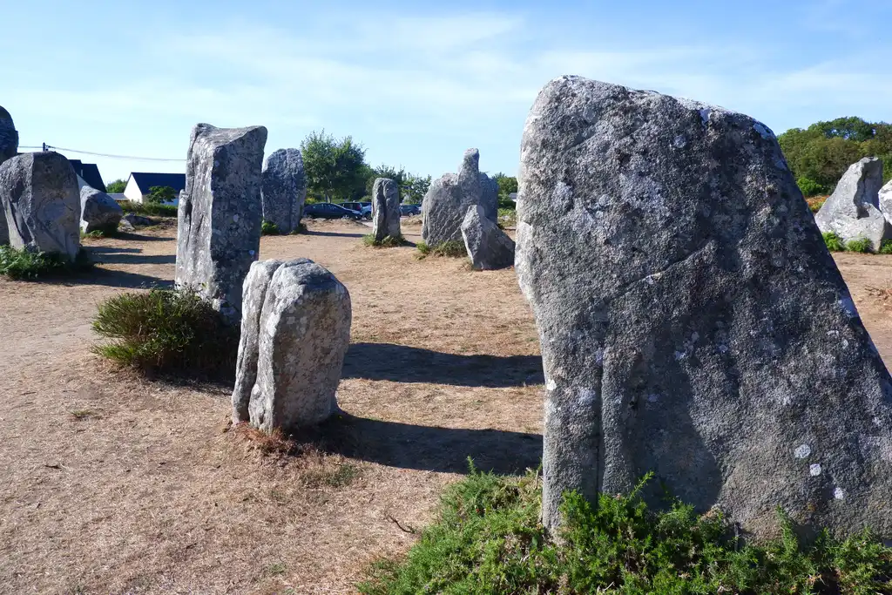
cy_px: 298
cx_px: 446
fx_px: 570
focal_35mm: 23
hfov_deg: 76.1
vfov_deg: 55.1
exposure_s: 1/480
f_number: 7.1
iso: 200
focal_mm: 15
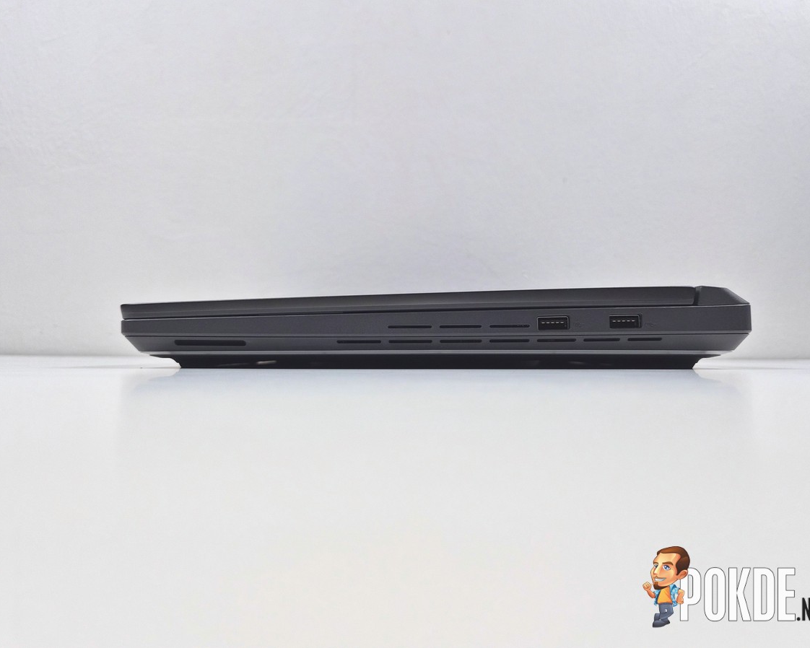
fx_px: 575
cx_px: 424
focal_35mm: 24
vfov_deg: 58.8
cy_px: 324
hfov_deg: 70.2
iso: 32
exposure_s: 1/100
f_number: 1.8
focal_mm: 5.4
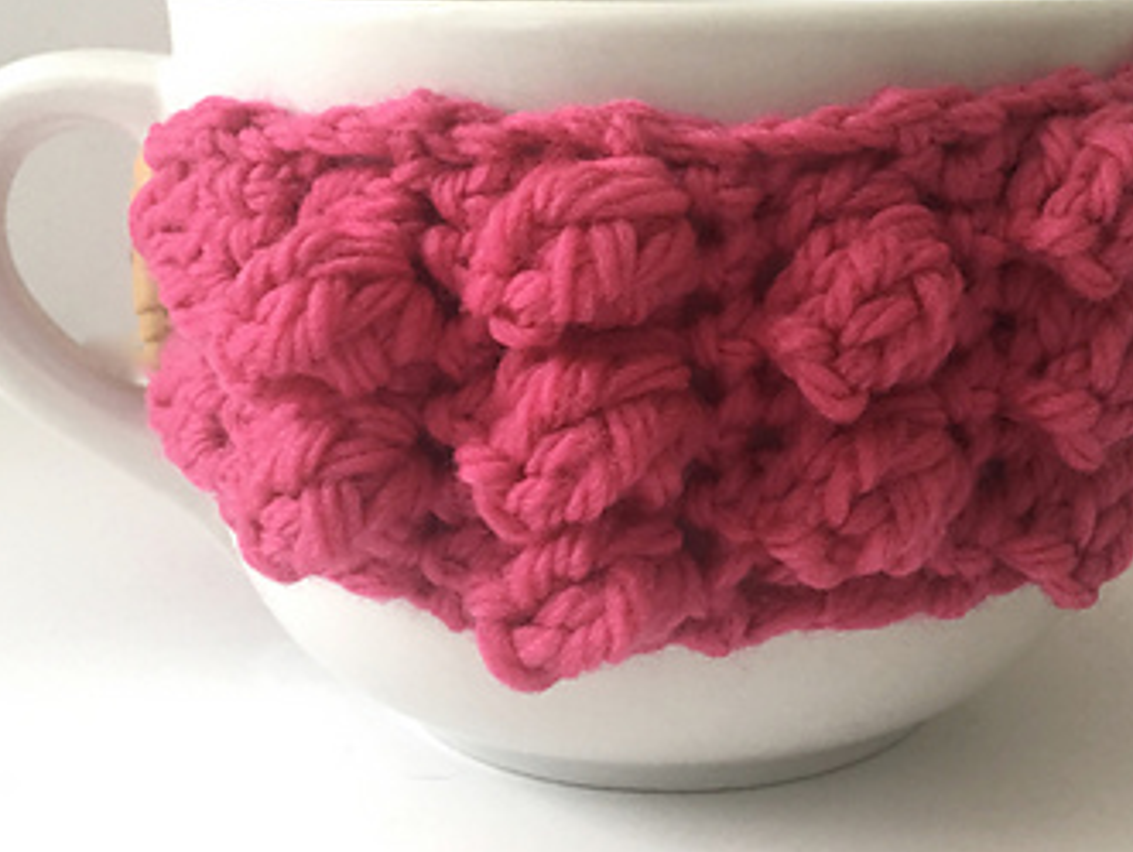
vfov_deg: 25.9
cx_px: 691
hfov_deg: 34.2
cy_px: 233
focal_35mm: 56
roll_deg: -4.1
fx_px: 1835
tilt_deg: -10.5
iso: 50
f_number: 2.2
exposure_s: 1/15
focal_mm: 4.15
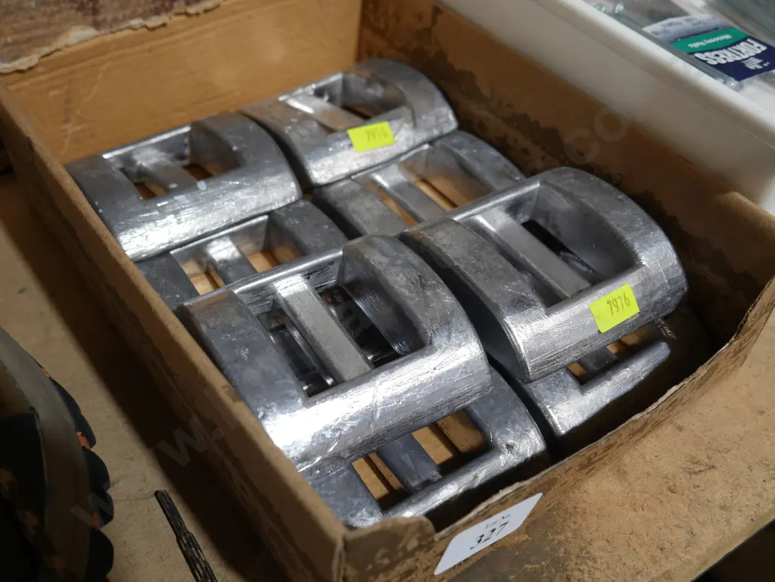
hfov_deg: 46.8
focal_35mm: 40
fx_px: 896
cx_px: 388
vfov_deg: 36.0
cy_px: 291
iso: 400
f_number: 4.4
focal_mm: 20
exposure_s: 1/60
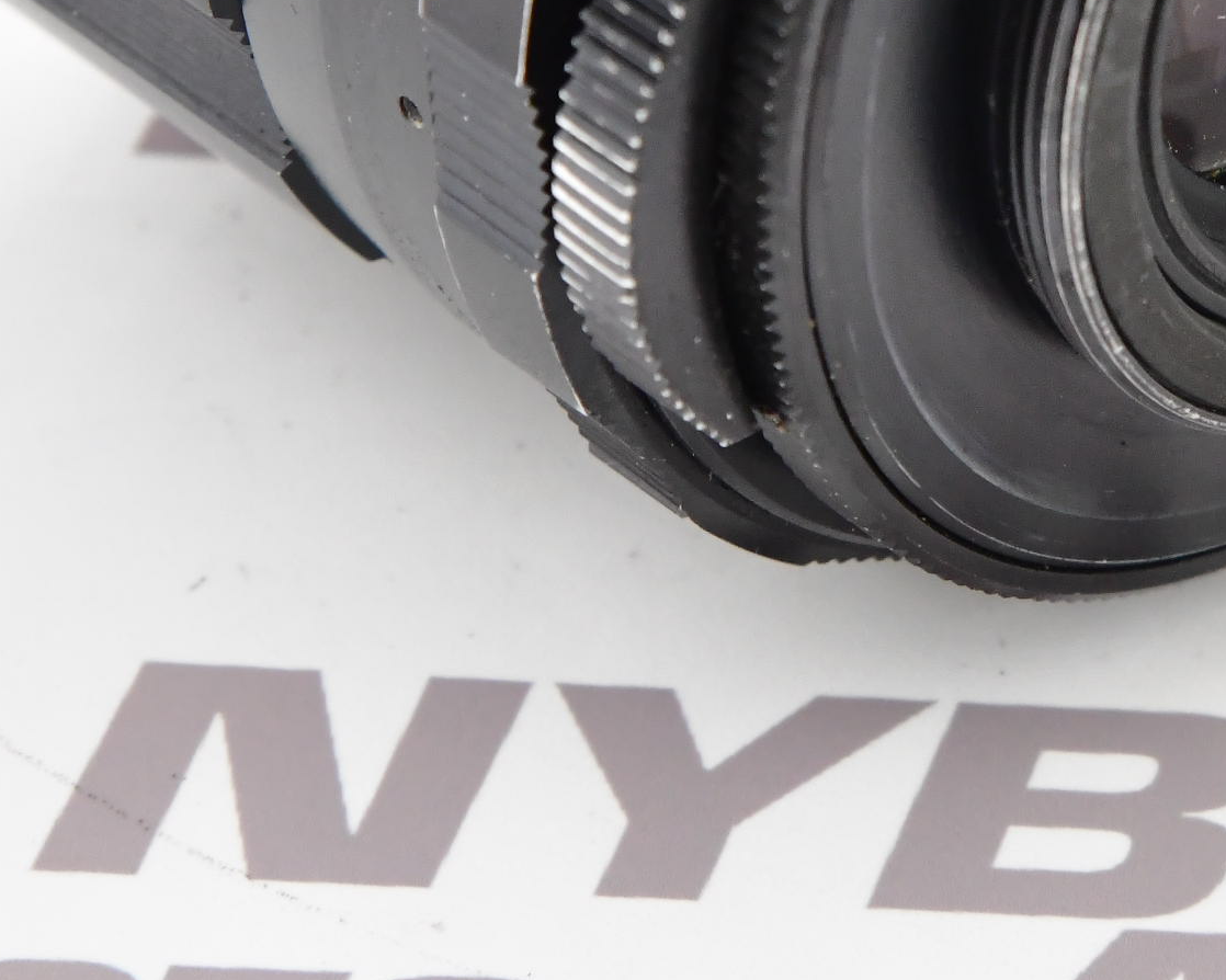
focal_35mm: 416
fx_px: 15092
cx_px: 1089
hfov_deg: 4.6
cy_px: -341
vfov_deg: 3.7
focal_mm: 120
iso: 2500
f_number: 11
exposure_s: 1/200
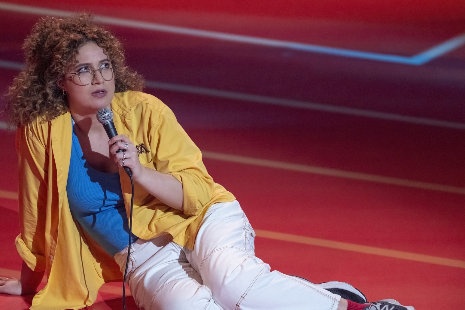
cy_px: 179
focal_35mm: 372
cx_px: 194
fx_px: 4805
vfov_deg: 3.7
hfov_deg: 5.5
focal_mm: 300
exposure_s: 1/400
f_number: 2.8
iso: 4000
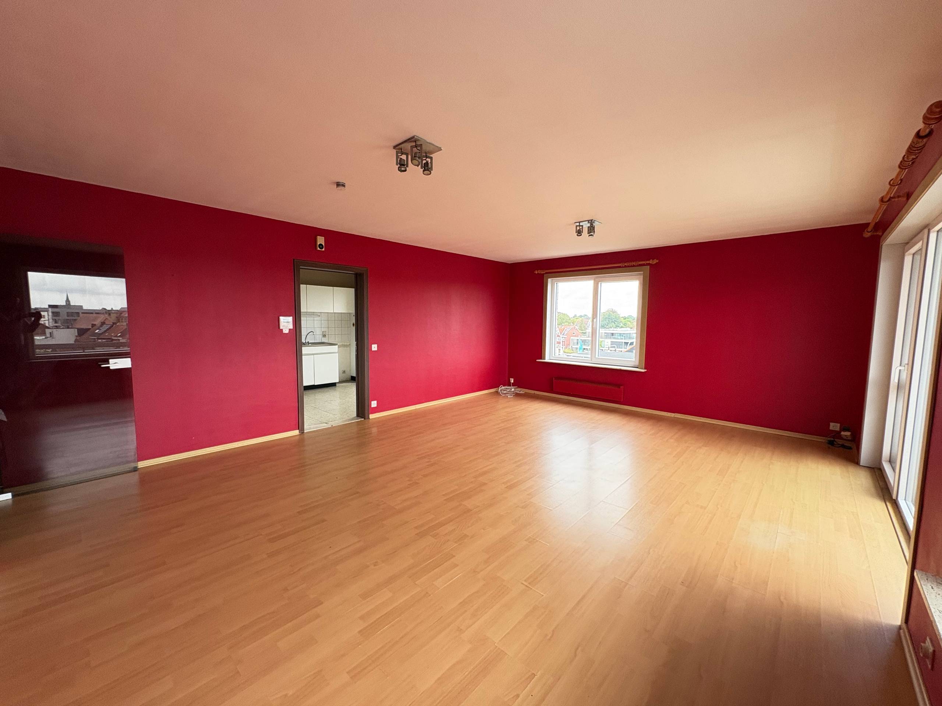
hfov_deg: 102.1
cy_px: 353
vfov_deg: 85.7
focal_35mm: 14
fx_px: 381
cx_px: 471
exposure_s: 1/70
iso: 200
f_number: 2.2
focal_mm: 2.22
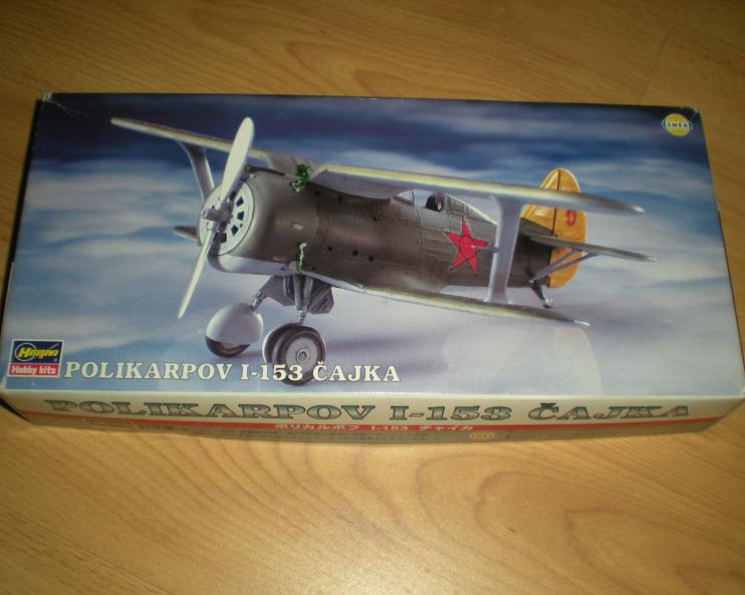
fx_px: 882
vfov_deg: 37.3
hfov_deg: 45.8
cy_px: 299
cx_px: 378
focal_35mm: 40
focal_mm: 6.3
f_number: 3.1
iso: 64
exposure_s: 1/60
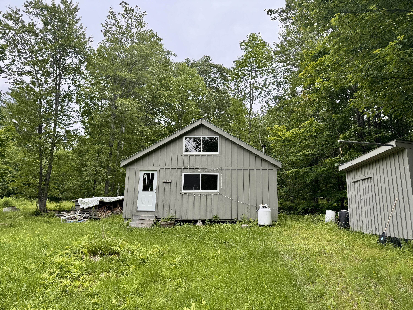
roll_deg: -1.2
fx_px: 286
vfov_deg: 56.8
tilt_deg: +11.1
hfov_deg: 71.6
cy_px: 155
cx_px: 206
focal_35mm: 24
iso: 80
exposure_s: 1/1488
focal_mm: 6.76
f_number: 1.78
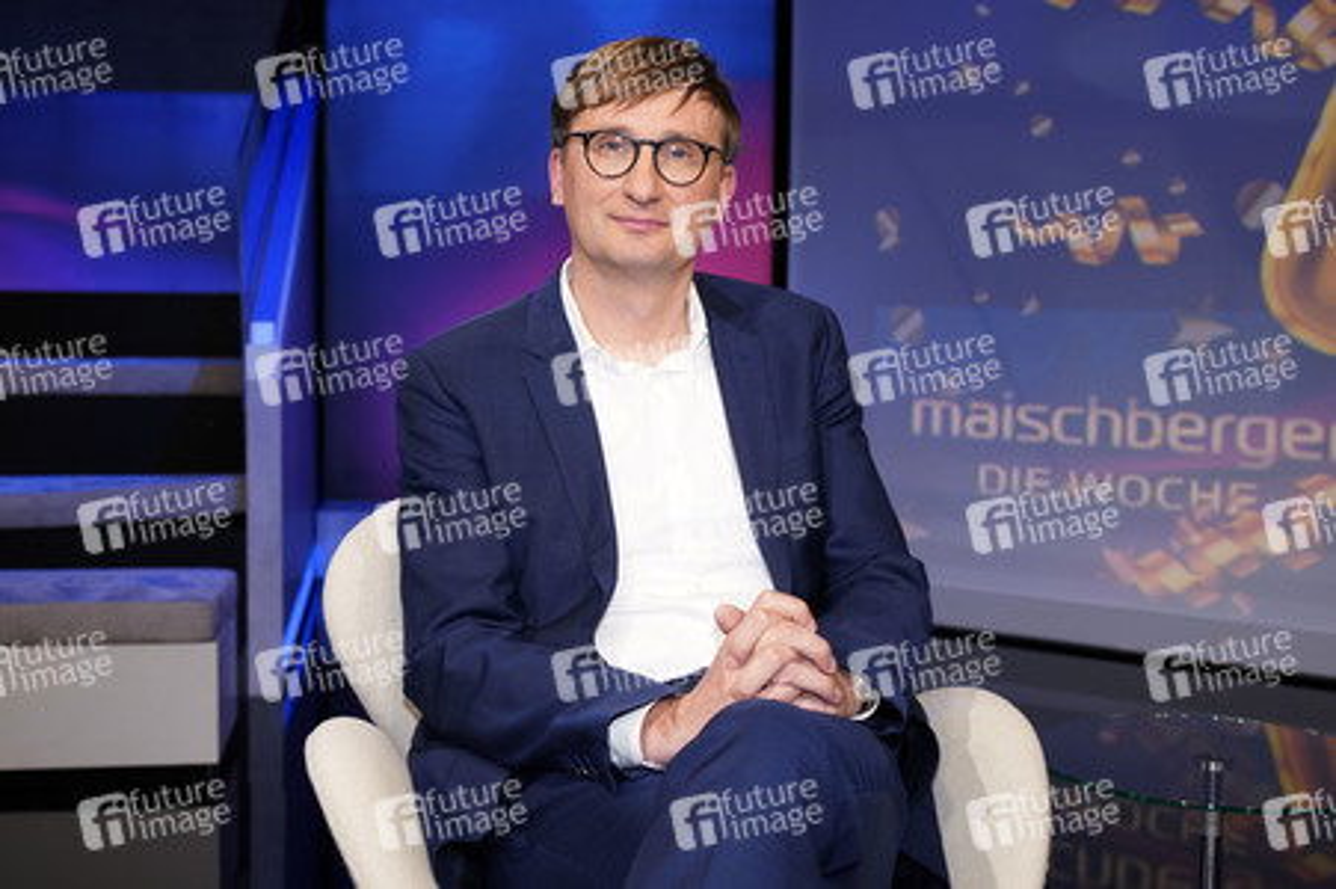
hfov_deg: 46.4
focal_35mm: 42
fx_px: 1557
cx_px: 668
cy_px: 444
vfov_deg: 31.8
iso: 2000
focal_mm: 42
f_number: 5
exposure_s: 1/125
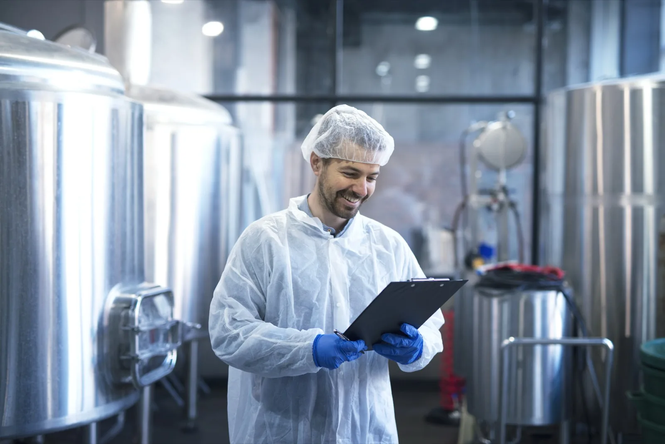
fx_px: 924
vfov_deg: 27.0
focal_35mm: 50
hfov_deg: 39.6
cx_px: 332
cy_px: 222
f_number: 1.8
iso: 500
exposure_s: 1/320
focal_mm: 50
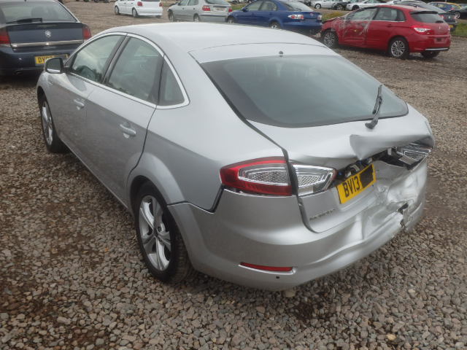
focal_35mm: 36
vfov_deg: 39.7
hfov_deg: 51.4
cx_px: 234
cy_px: 175
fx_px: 486
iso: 125
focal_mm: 6.4
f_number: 4.5
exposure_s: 1/100
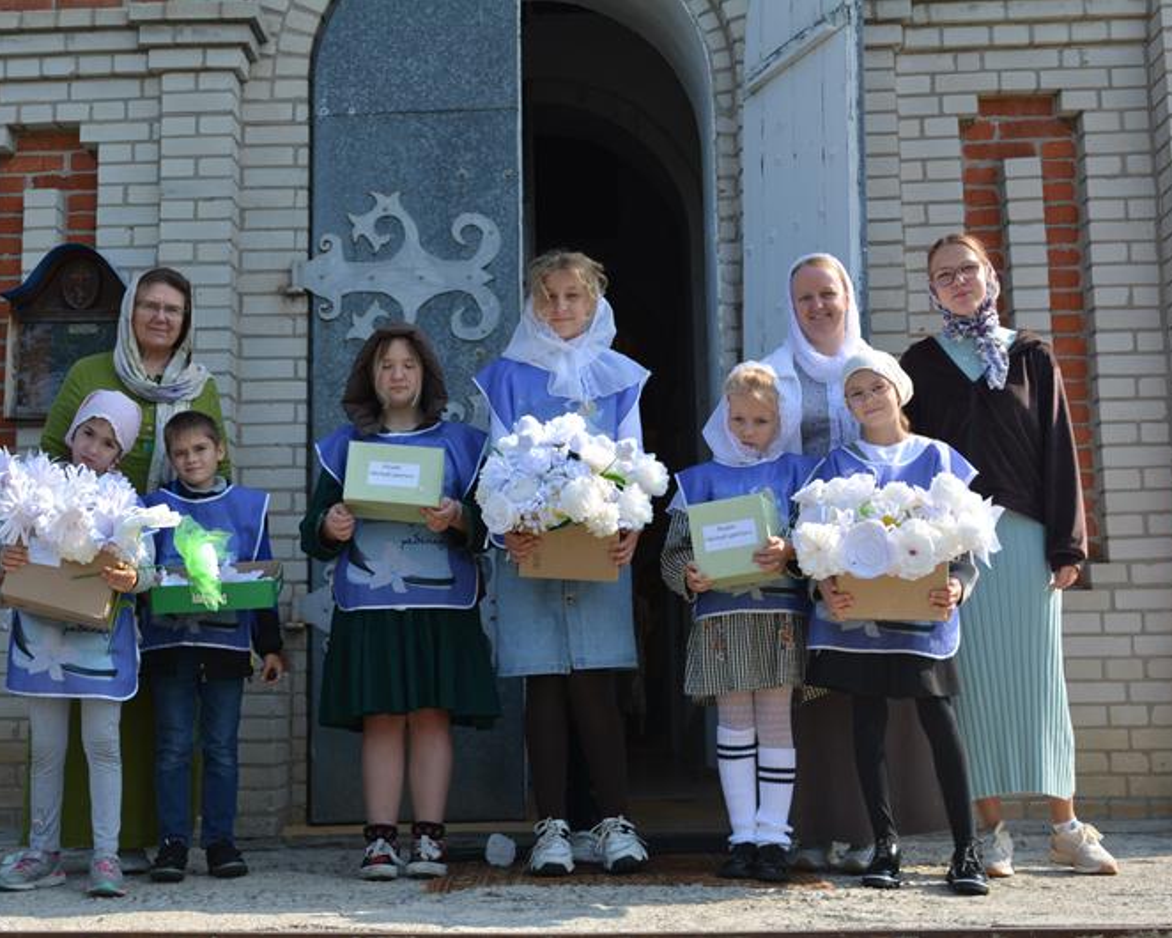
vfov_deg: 29.7
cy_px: 470
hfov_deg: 36.5
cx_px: 476
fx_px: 1770
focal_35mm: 51
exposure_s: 1/250
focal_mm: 30
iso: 140
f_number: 8
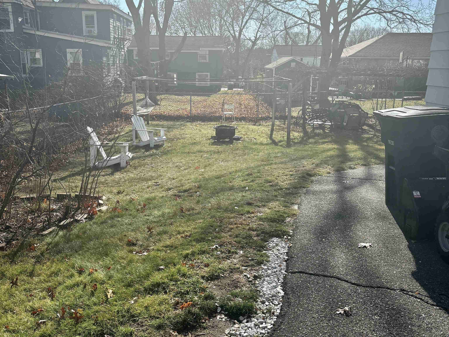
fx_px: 337
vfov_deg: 53.1
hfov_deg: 67.3
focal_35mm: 26
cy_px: 168
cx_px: 224
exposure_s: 1/3205
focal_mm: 5.96
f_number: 1.6
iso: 50
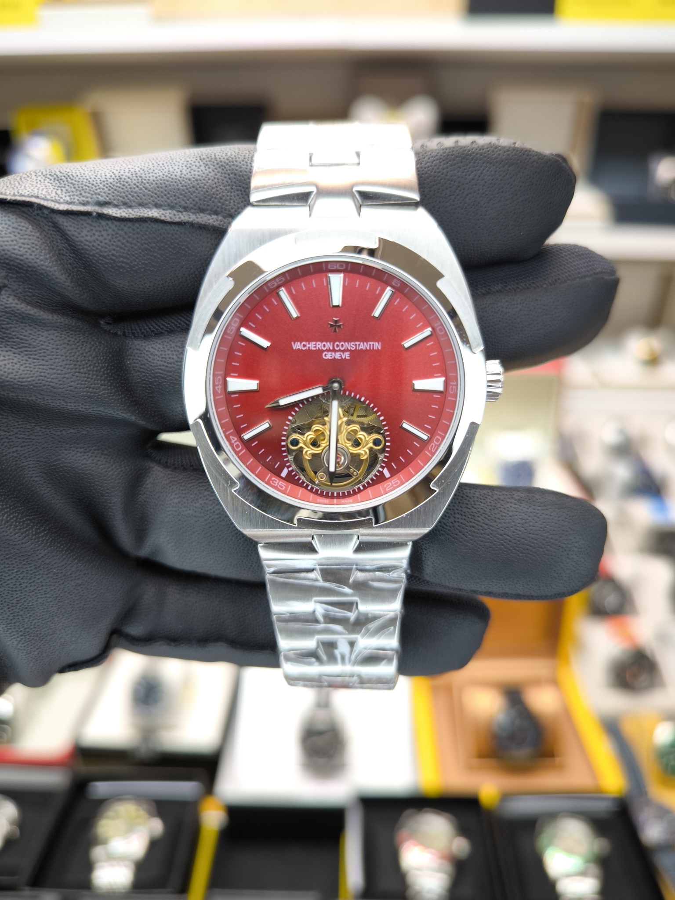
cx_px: 338
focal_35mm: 24
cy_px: 450
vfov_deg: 71.6
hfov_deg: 56.8
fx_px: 624
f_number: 1.9
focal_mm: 6.92
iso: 64
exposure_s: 1/100
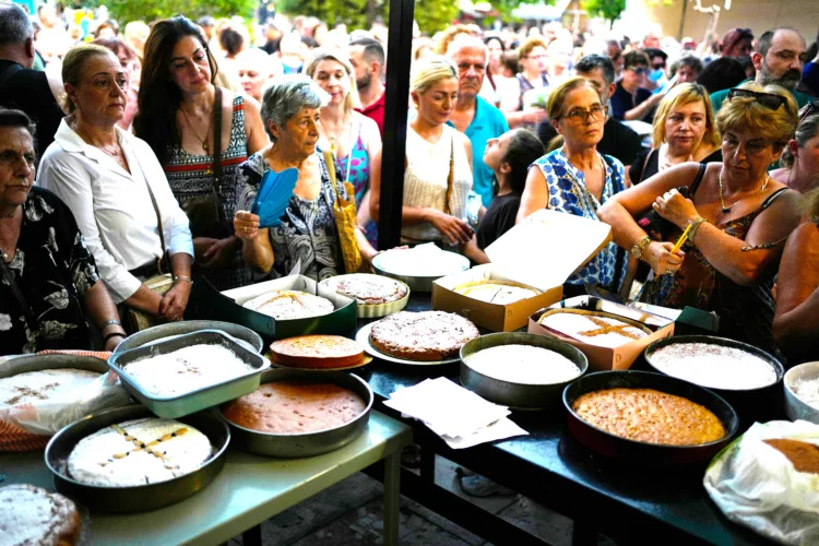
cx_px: 410
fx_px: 796
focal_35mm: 35
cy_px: 273
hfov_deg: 54.4
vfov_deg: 37.9
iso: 320
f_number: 2
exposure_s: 1/500
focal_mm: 35
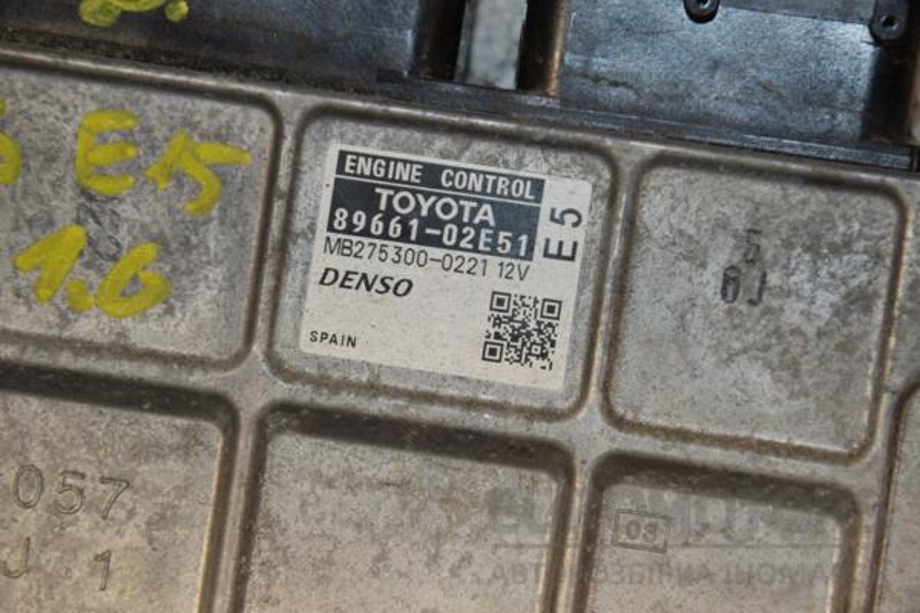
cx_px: 460
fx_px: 4025
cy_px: 306
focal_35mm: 158
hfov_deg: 13.0
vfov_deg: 8.7
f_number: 8
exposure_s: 1/200
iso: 800
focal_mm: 105
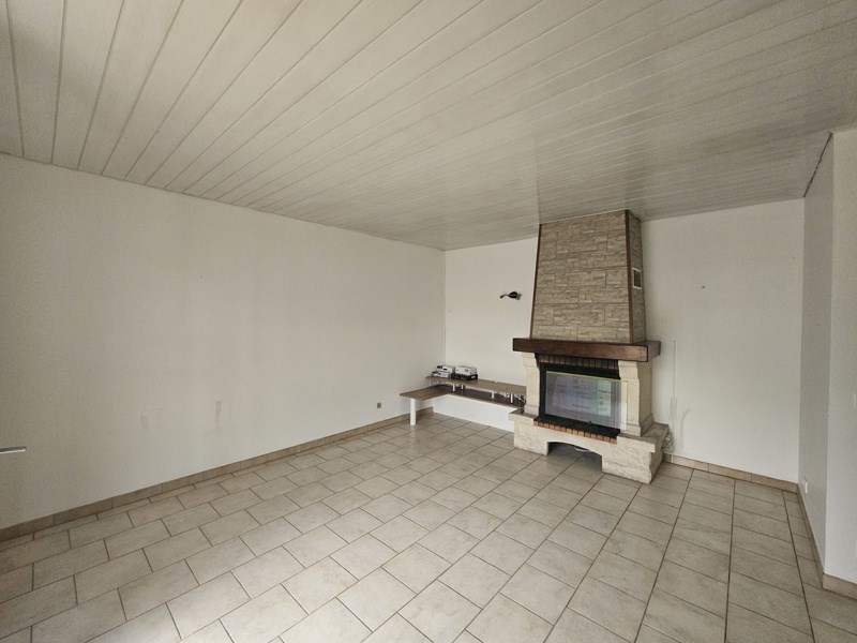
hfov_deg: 106.2
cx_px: 428
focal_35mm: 13
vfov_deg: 89.9
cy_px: 322
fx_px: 322
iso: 320
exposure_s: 1/40
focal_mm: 2.2
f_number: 2.2
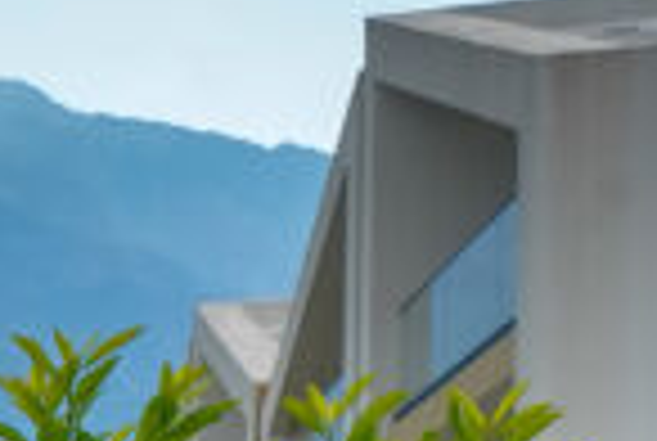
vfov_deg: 9.5
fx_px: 2432
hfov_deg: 10.8
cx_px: -1269
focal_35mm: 133
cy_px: 961
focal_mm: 19
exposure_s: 1/500
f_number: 10
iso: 320
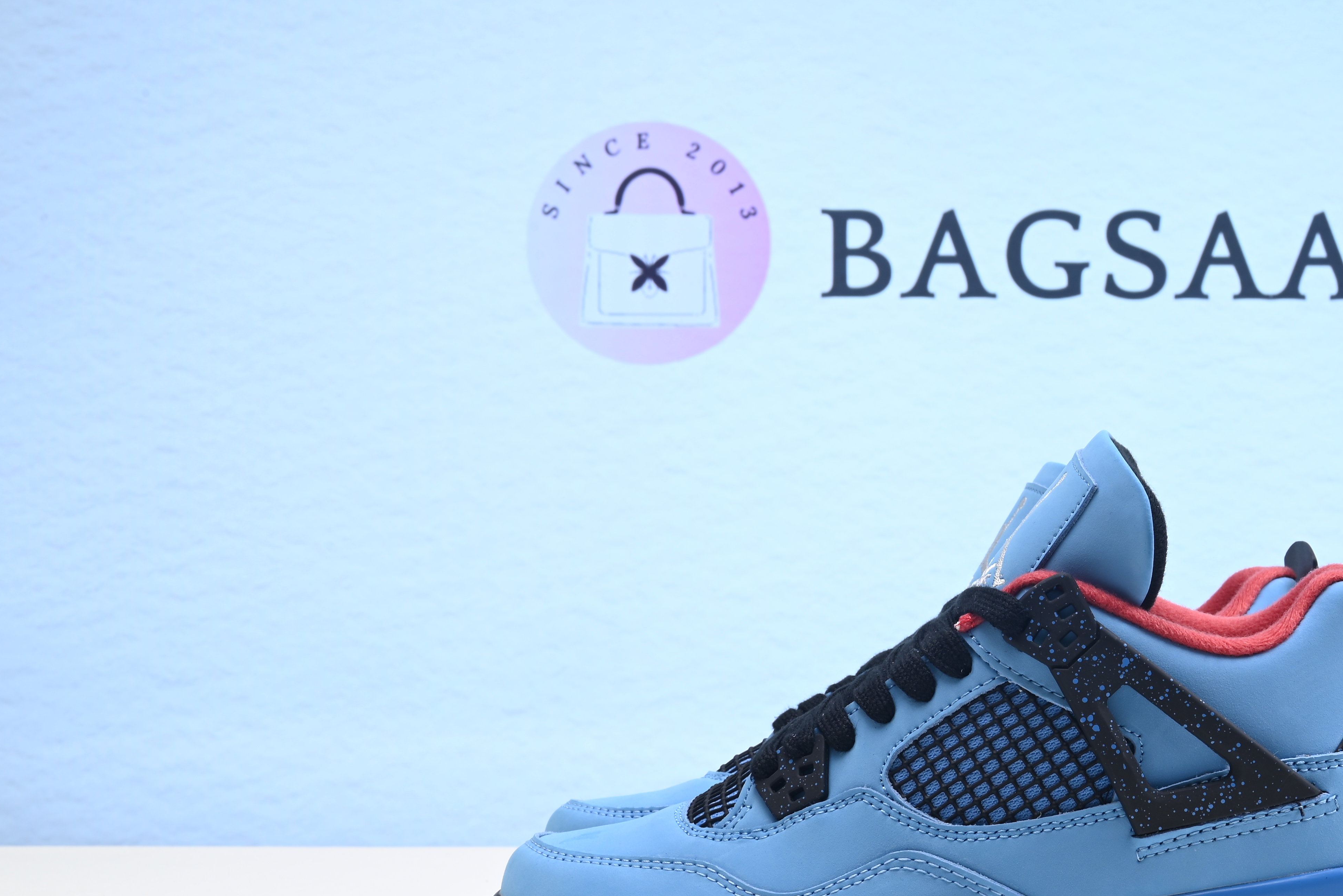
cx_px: 1002
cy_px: 578
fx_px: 2202
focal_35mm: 59
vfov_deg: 22.9
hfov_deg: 33.3
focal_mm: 38
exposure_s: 1/2
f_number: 16
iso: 100
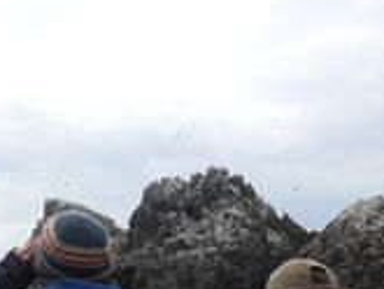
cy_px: 209
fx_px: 722
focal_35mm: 65
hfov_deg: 25.9
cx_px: -104
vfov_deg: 22.5
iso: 100
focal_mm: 4.3
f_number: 3.5
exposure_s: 1/1600
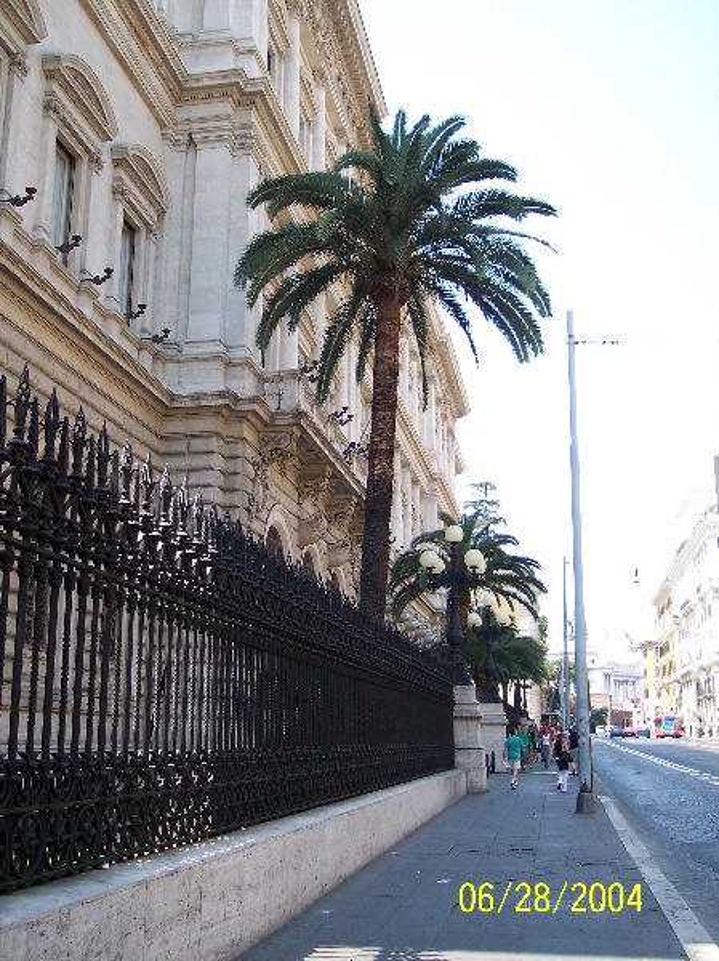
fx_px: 1054
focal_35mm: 38
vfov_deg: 49.0
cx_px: 360
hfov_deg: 37.7
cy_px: 480
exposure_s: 1/500
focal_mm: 8
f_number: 2.8
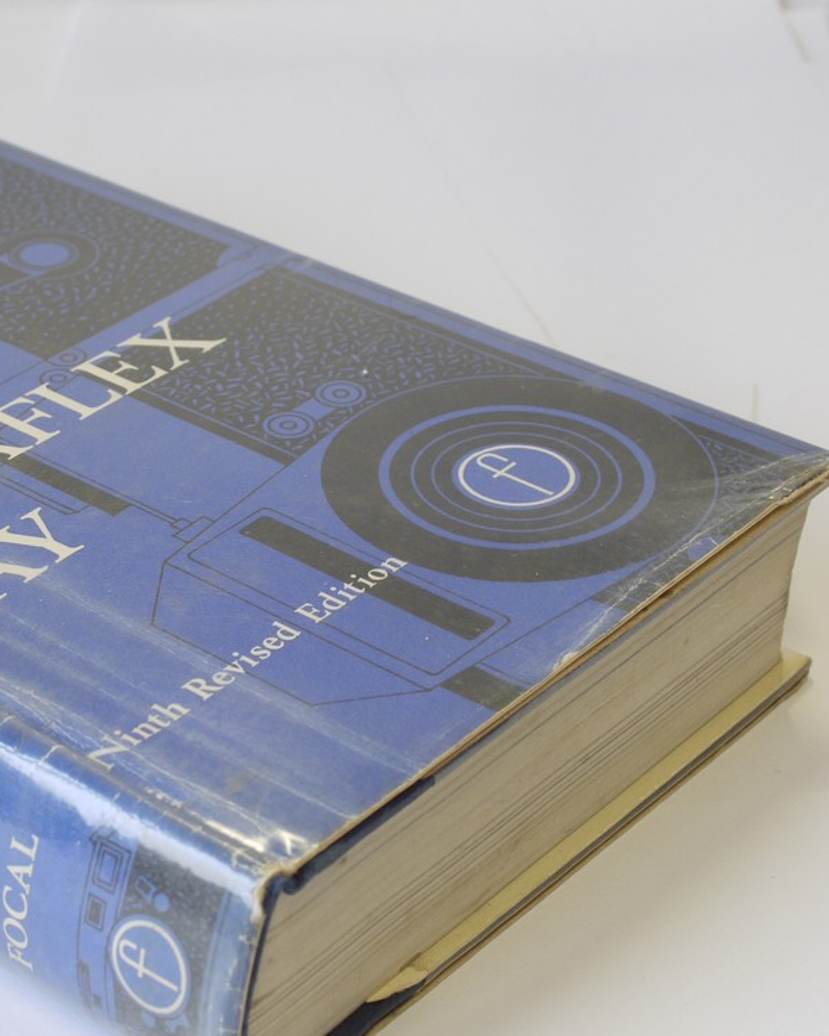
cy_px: 589
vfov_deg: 20.2
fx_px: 2914
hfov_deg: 16.0
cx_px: 83
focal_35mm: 95
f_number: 7.1
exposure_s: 1/40
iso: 320
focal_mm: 30
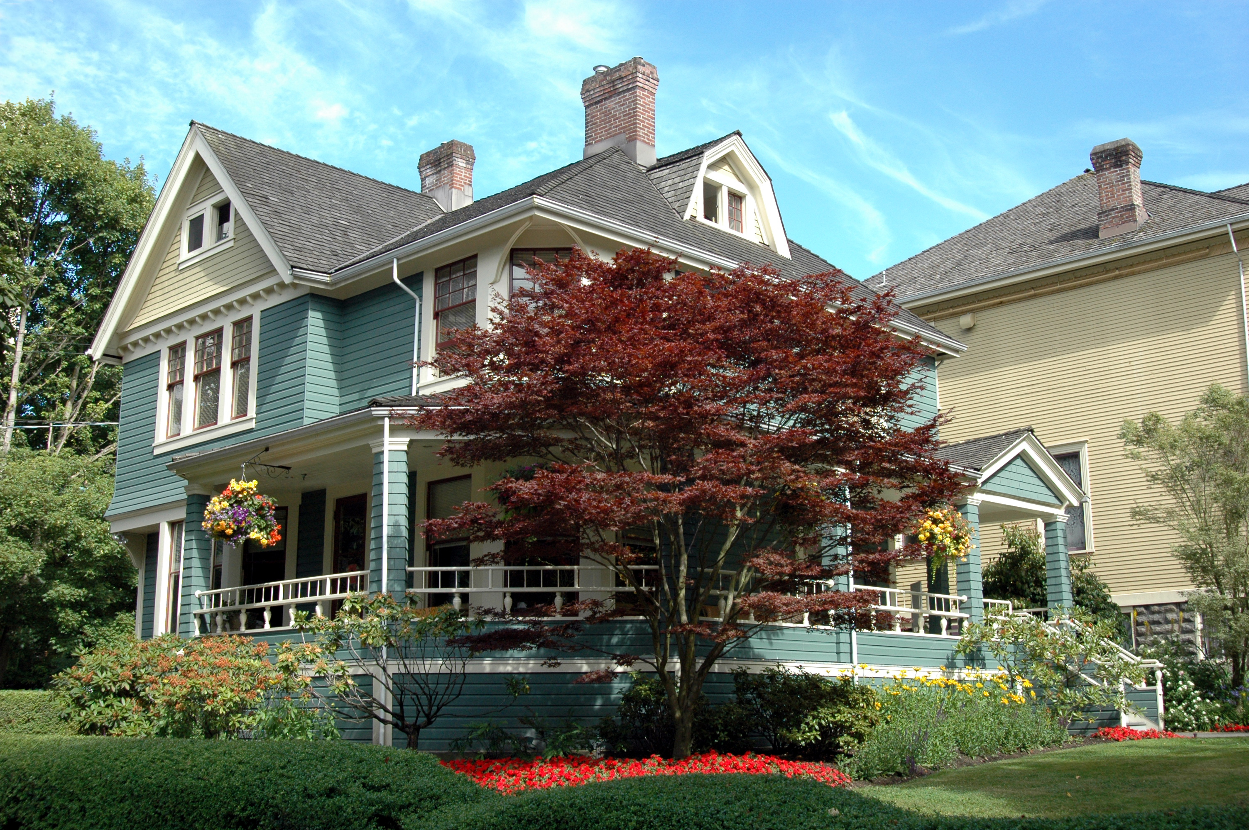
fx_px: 1352
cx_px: 624
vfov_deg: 34.1
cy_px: 415
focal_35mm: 39
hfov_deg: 49.6
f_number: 8
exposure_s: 1/250
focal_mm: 26
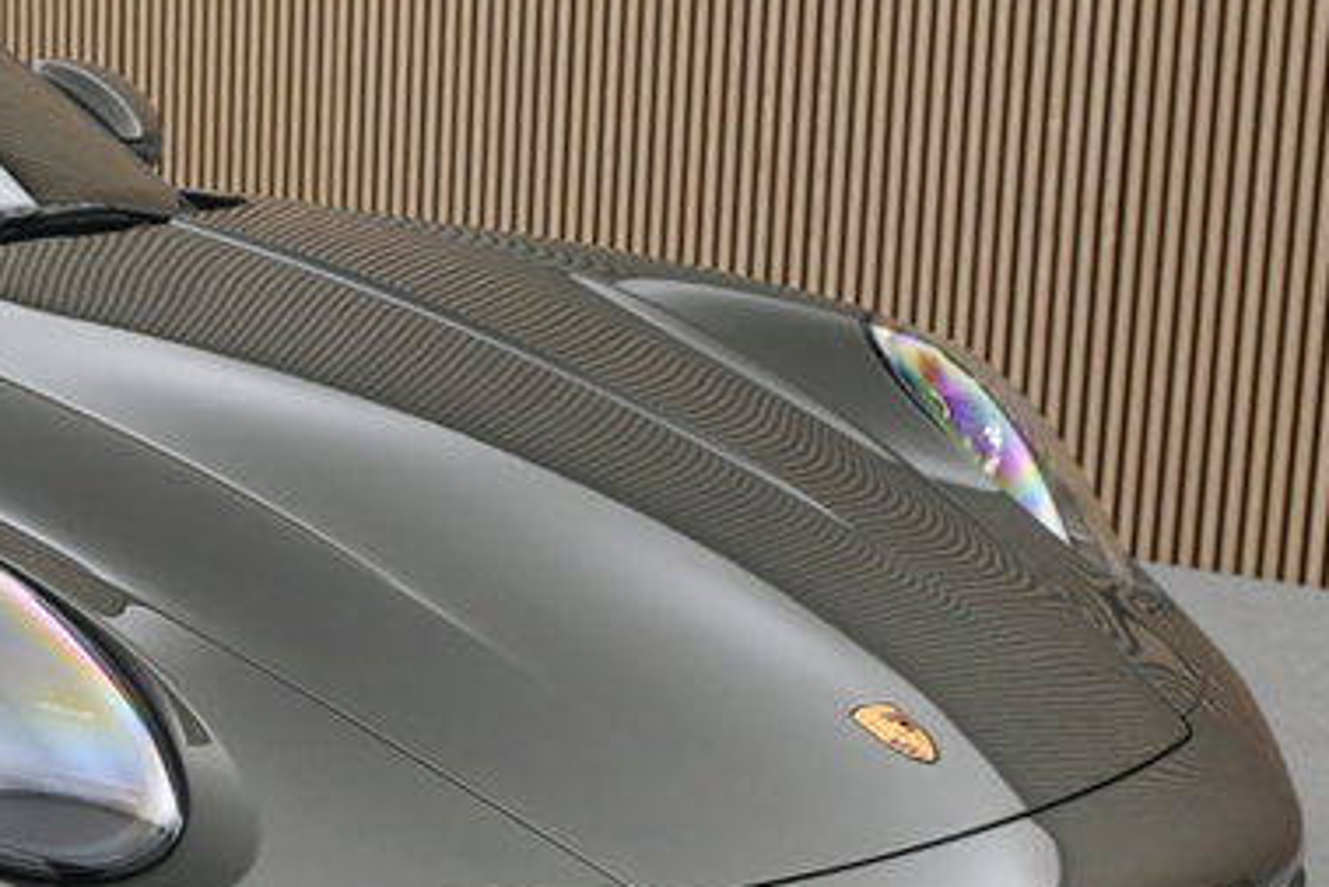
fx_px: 3527
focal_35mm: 96
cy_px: 712
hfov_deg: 20.7
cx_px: 47
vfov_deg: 14.3
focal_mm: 31.5
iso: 560
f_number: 5
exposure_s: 1/50
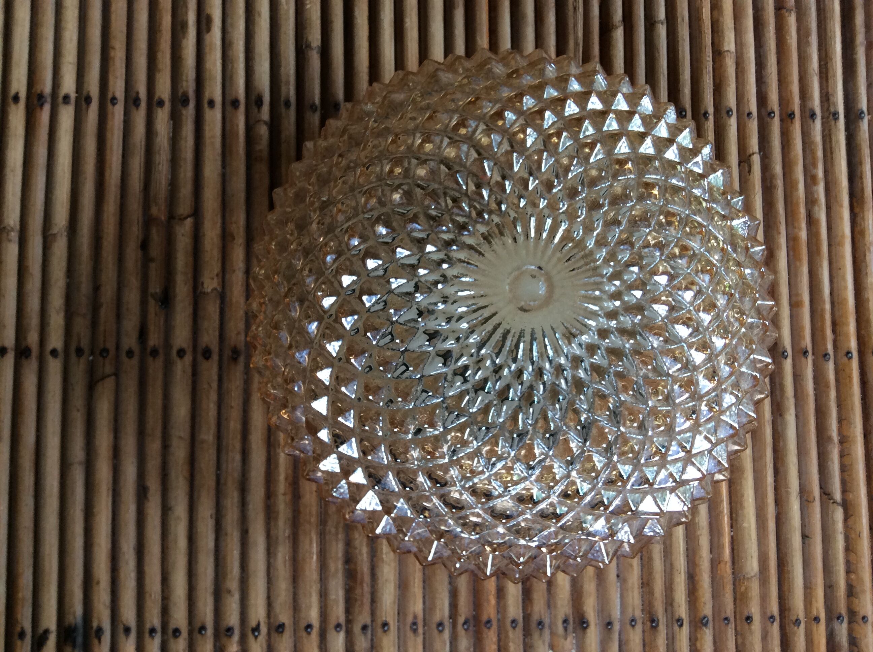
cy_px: 326
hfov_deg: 56.9
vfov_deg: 44.1
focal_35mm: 32
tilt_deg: -85.1
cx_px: 436
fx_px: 806
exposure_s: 1/25
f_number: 2.4
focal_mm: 3.3
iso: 64
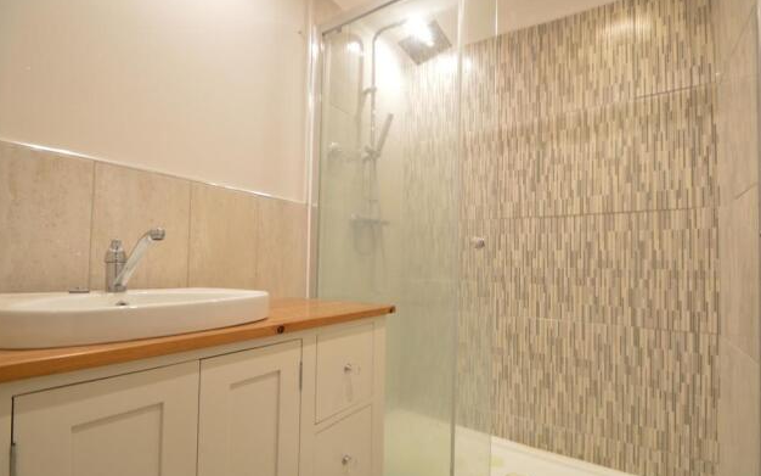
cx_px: 390
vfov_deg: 71.2
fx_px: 332
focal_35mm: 16
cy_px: 251
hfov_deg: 97.8
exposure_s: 1/15
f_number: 3.5
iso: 320
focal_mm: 10
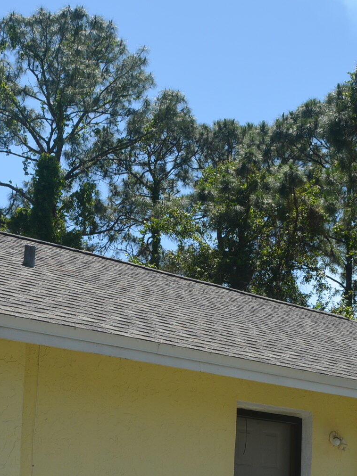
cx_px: 150
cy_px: 437
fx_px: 1059
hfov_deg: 19.1
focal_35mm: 77
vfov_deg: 24.5
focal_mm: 18
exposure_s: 1/250
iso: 140
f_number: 8
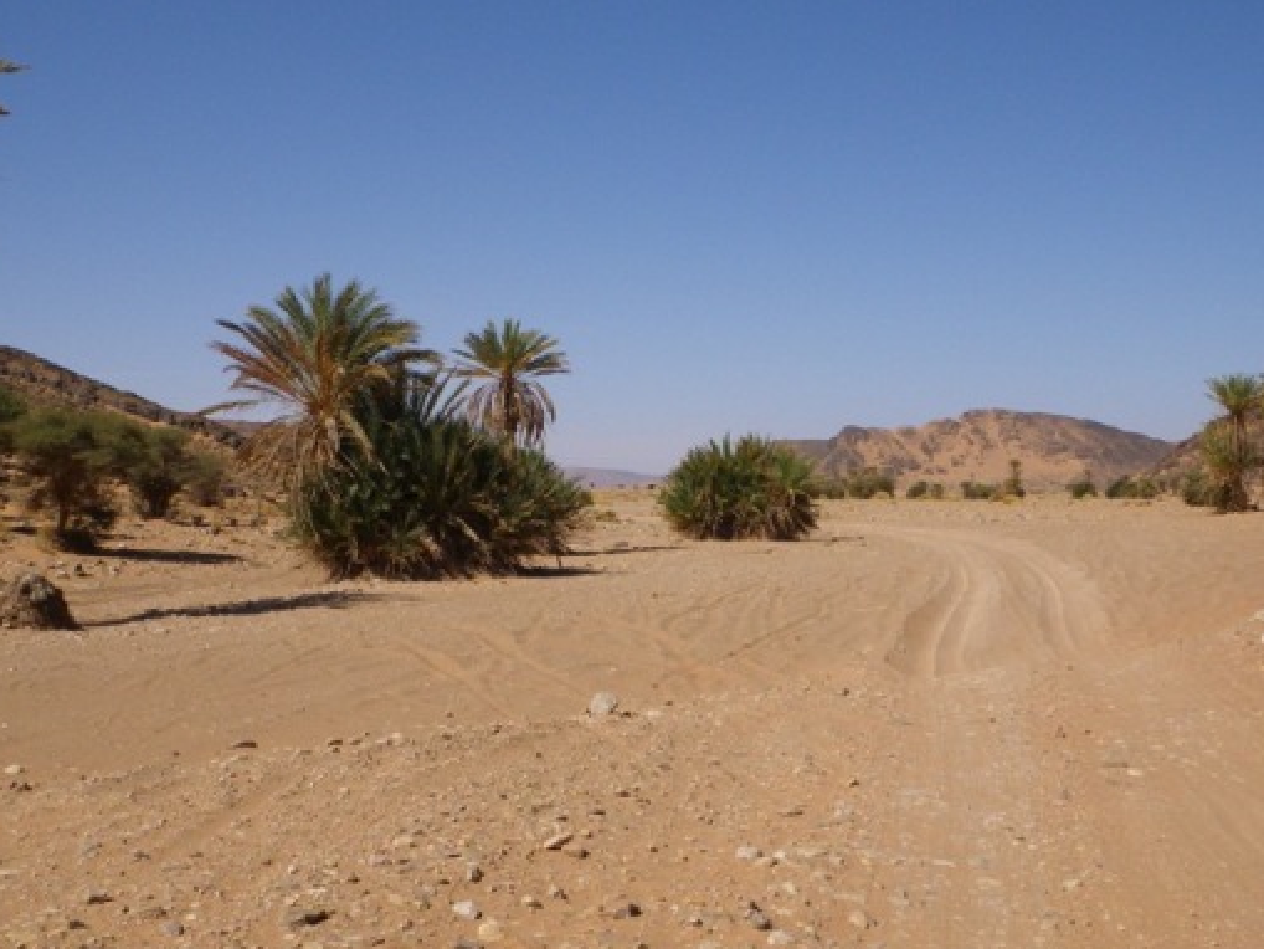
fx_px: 1607
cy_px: 422
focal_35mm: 44
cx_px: 668
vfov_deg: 32.9
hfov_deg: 42.9
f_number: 4.2
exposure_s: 1/800
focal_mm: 5
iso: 64
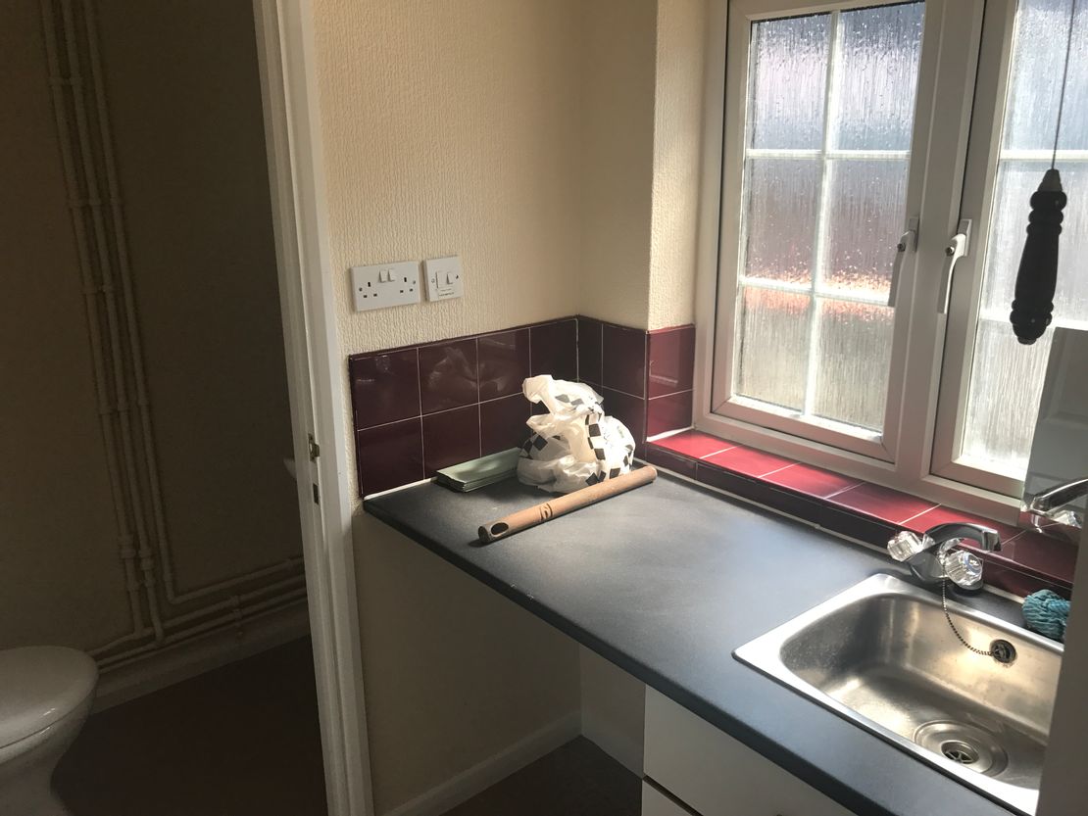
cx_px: 544
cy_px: 408
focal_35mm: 28
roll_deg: +0.5
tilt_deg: -14.7
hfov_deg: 63.4
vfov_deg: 49.8
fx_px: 880
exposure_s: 1/173
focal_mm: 3.99
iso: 20
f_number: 1.8
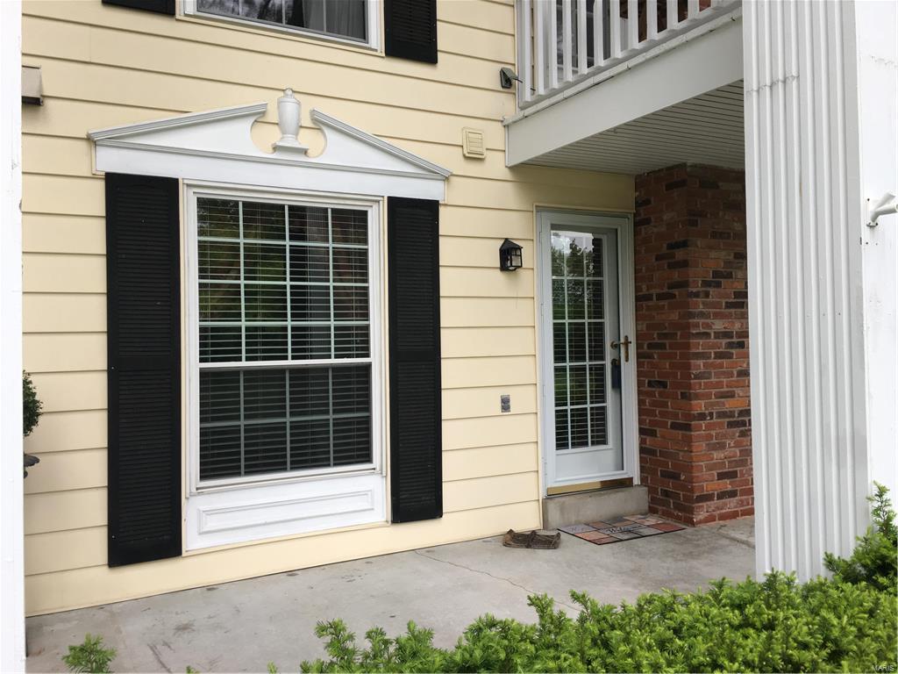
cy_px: 337
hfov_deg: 61.7
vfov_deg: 48.2
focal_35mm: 29
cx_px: 449
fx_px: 752
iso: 40
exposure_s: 1/120
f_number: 2.2
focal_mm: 4.15
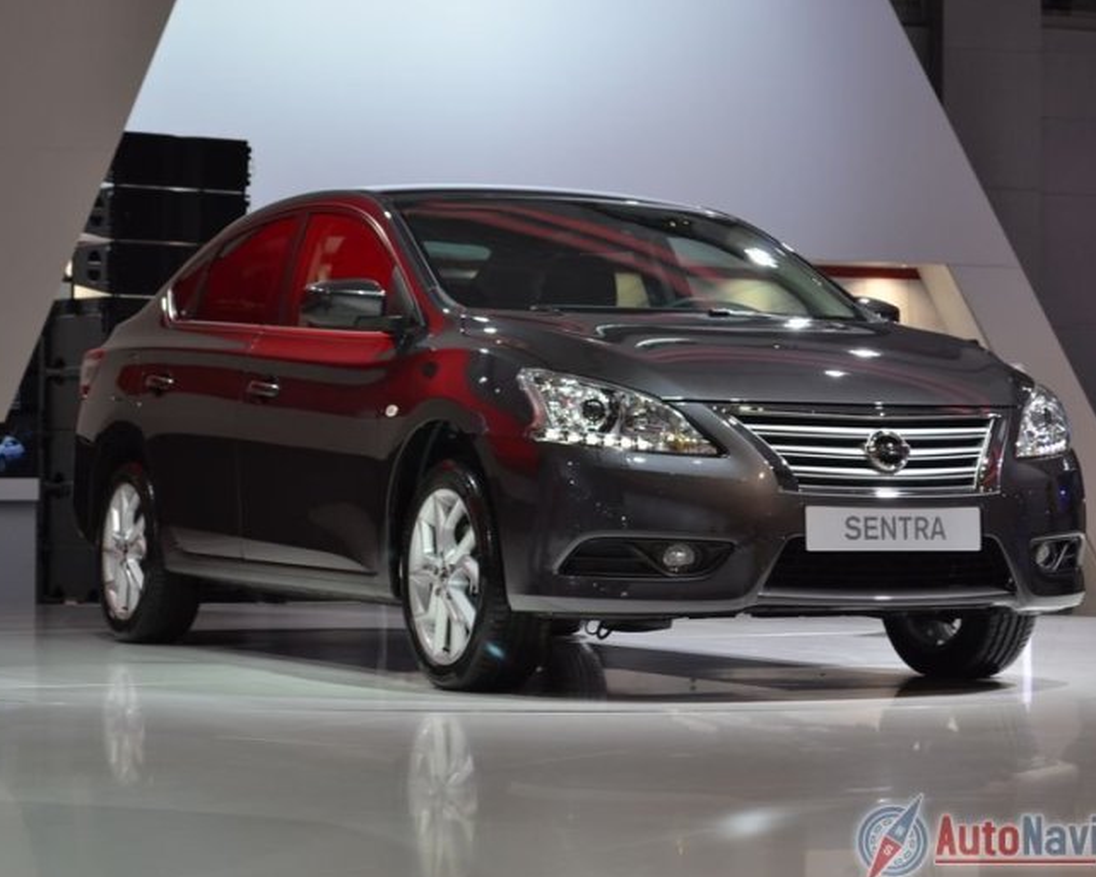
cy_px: 449
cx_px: 607
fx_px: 3133
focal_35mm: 97
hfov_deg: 19.8
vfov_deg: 15.9
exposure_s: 1/125
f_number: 5.6
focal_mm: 55
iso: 400
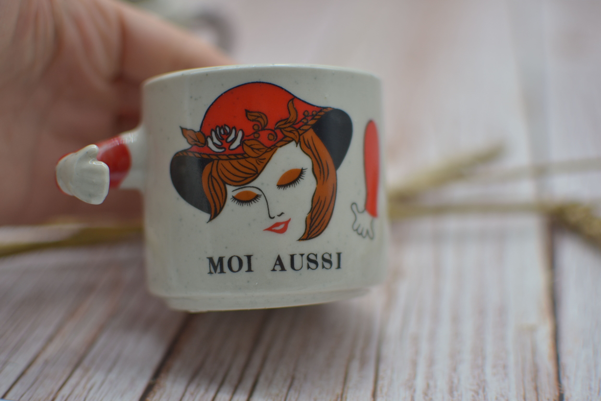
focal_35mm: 52
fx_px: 876
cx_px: 300
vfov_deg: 25.8
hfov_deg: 37.9
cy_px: 200
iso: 100
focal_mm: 35
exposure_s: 1/500
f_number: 1.8
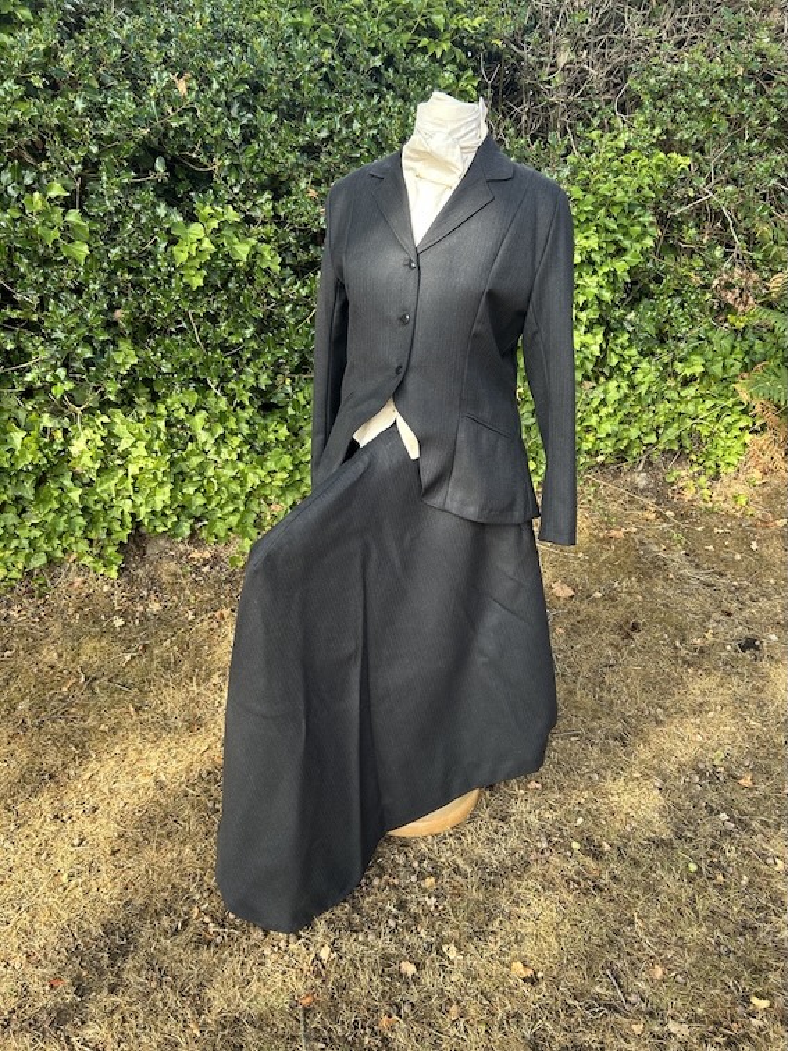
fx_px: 789
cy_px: 526
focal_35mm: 26
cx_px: 394
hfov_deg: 53.1
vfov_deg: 67.3
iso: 50
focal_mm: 5.7
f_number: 1.5
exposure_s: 1/340
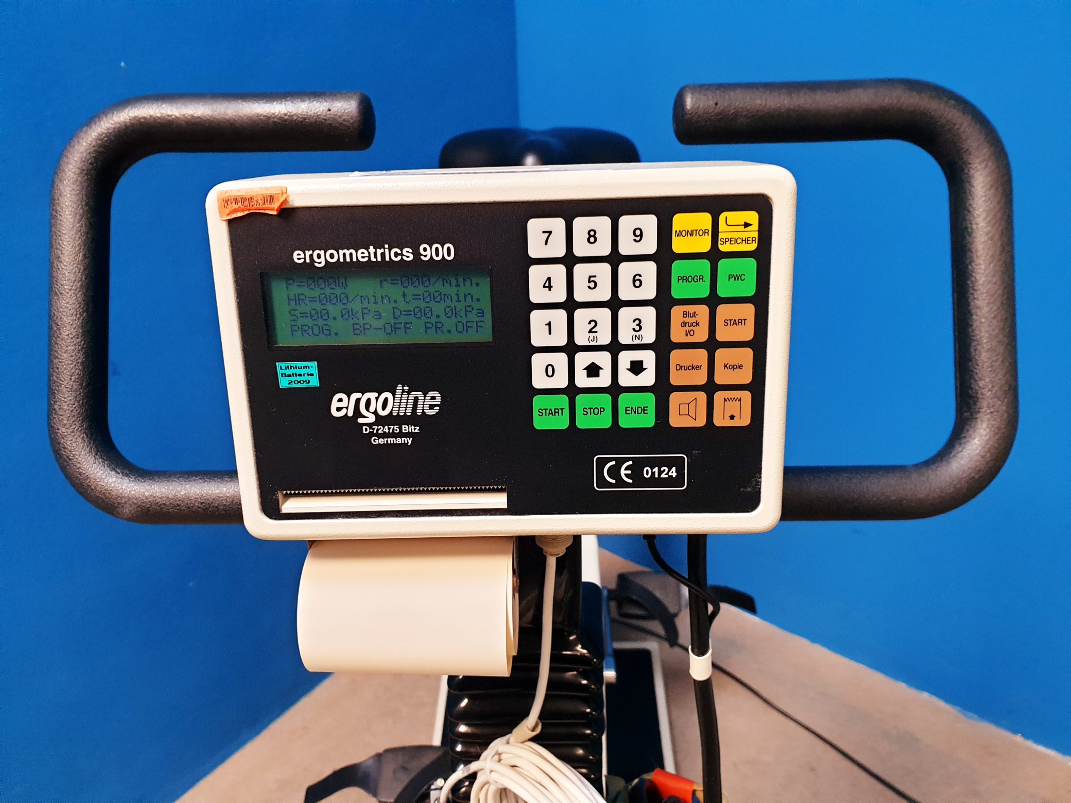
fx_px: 804
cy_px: 402
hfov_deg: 67.3
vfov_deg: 53.1
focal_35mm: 26
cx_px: 536
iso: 250
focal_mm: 4.3
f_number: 2.4
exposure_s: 1/50
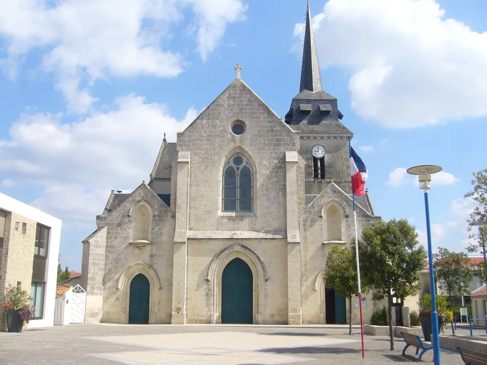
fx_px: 492
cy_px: 182
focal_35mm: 35
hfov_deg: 52.6
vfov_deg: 40.7
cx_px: 244
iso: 80
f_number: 5.6
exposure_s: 1/250
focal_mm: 5.8
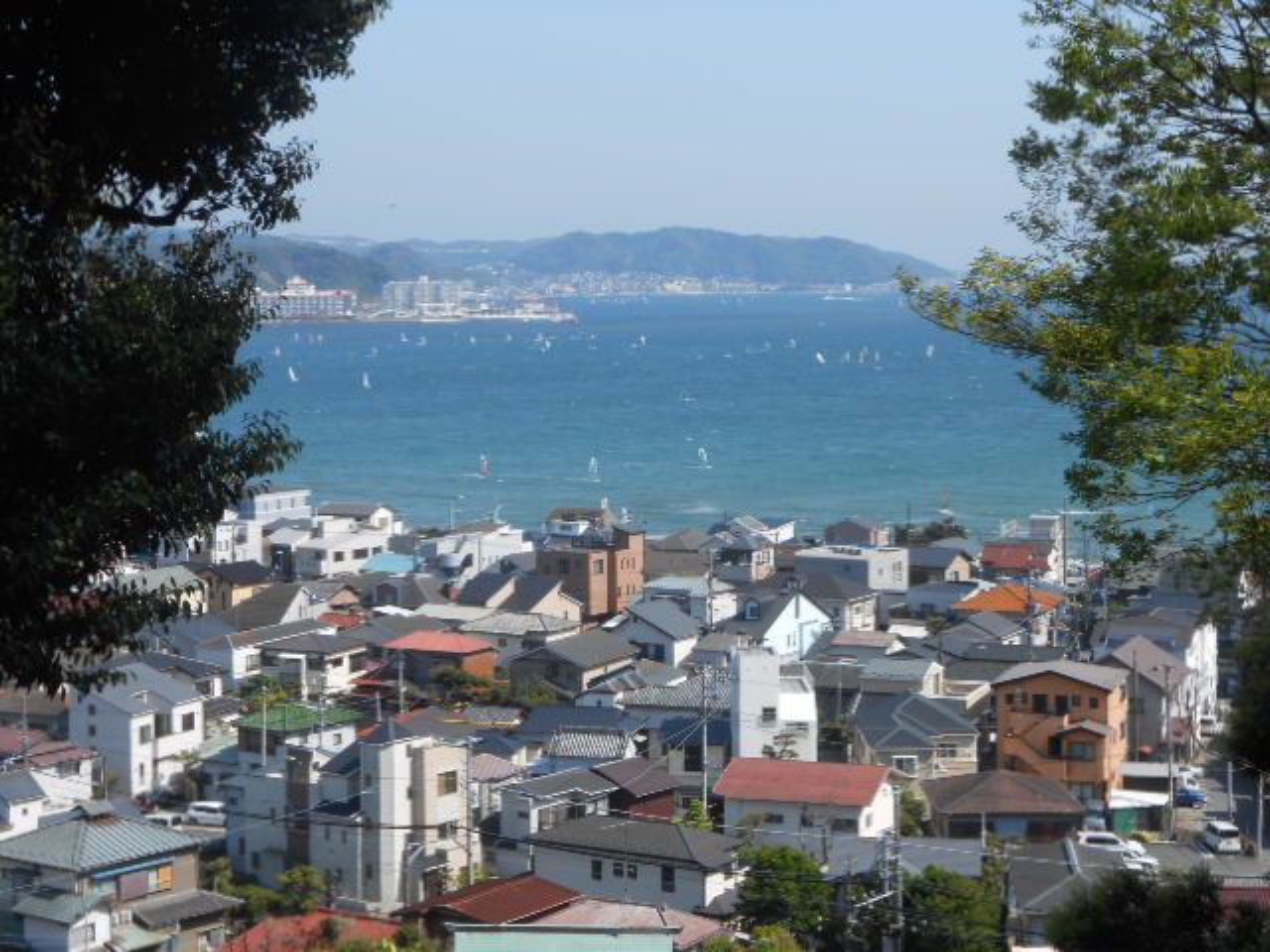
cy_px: 476
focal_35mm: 72
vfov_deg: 20.4
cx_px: 635
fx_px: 2642
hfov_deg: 27.0
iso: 80
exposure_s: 1/320
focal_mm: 12.8
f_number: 6
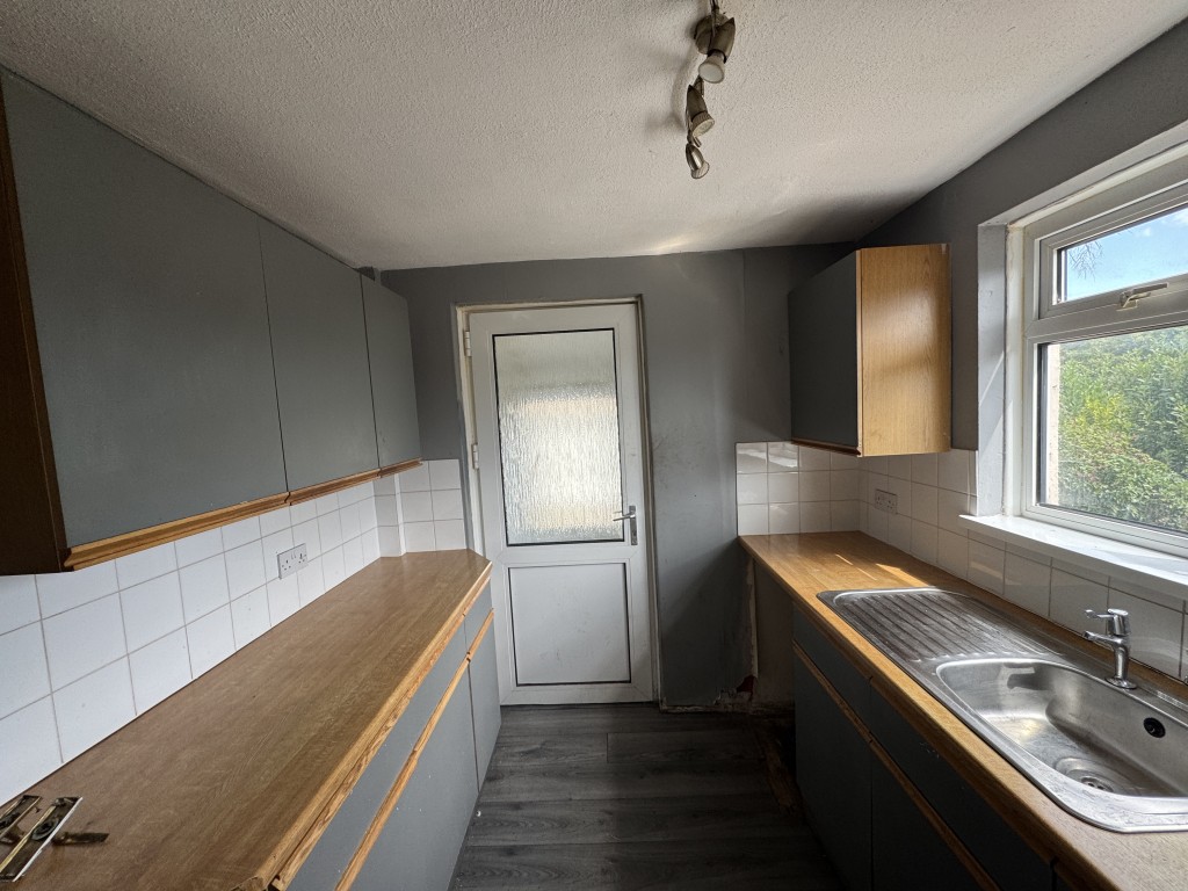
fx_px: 480
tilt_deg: -3.6
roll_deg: +3.4
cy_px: 446
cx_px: 594
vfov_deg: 85.7
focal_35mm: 14
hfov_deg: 102.1
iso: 100
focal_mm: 2.22
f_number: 2.2
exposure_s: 1/99
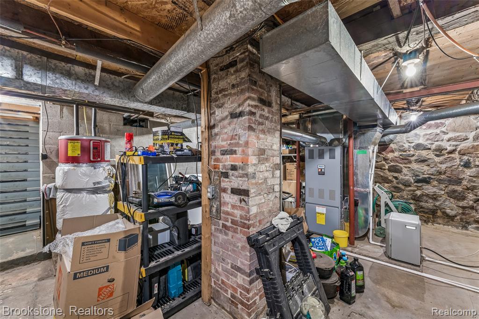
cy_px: 160
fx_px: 186
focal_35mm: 14
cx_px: 240
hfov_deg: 104.3
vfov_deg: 81.2
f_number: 13
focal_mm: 14
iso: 400
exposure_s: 3.2
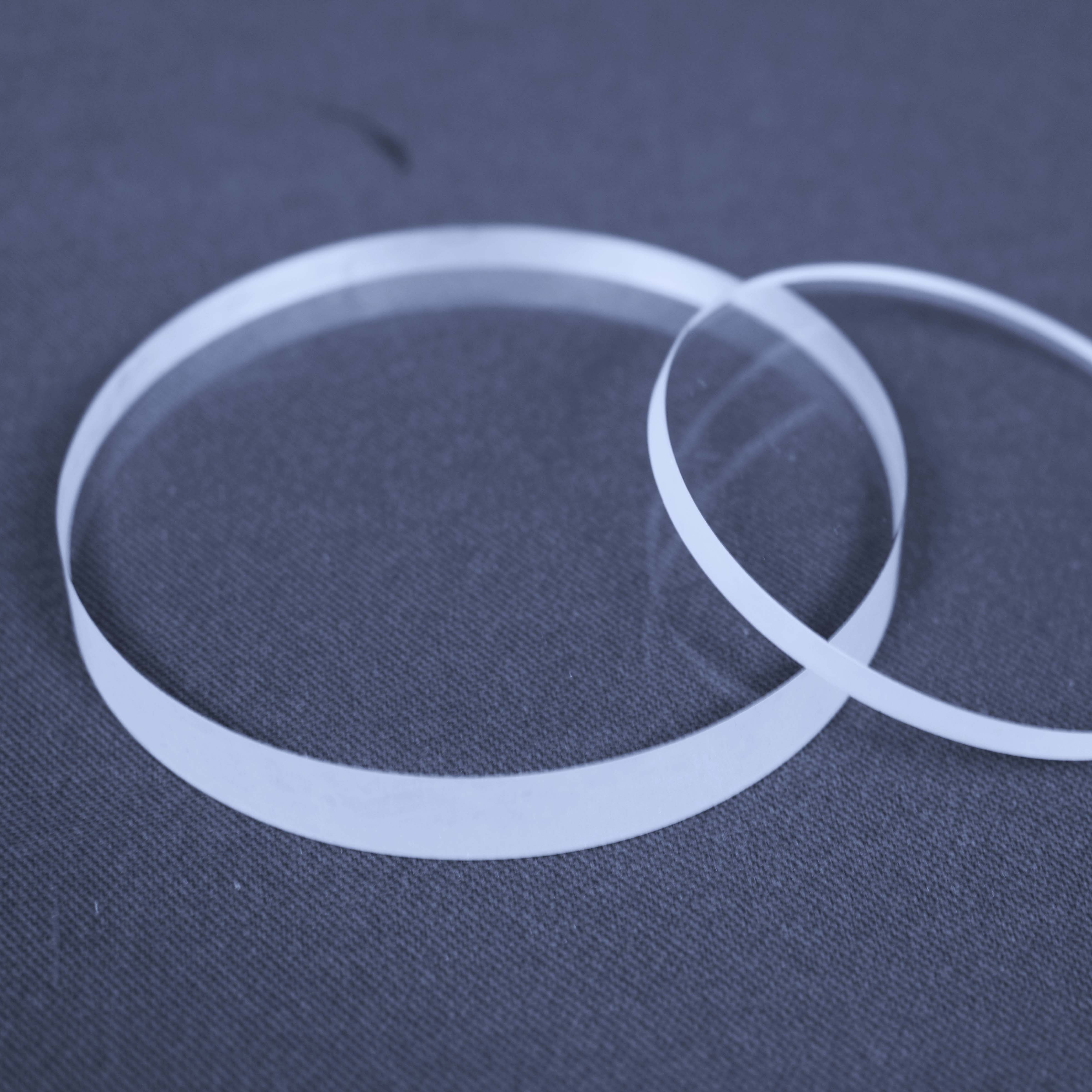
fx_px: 2414
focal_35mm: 68
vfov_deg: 25.5
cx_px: 661
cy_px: 541
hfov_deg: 25.4
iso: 200
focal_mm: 35
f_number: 3.5
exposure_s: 1/15
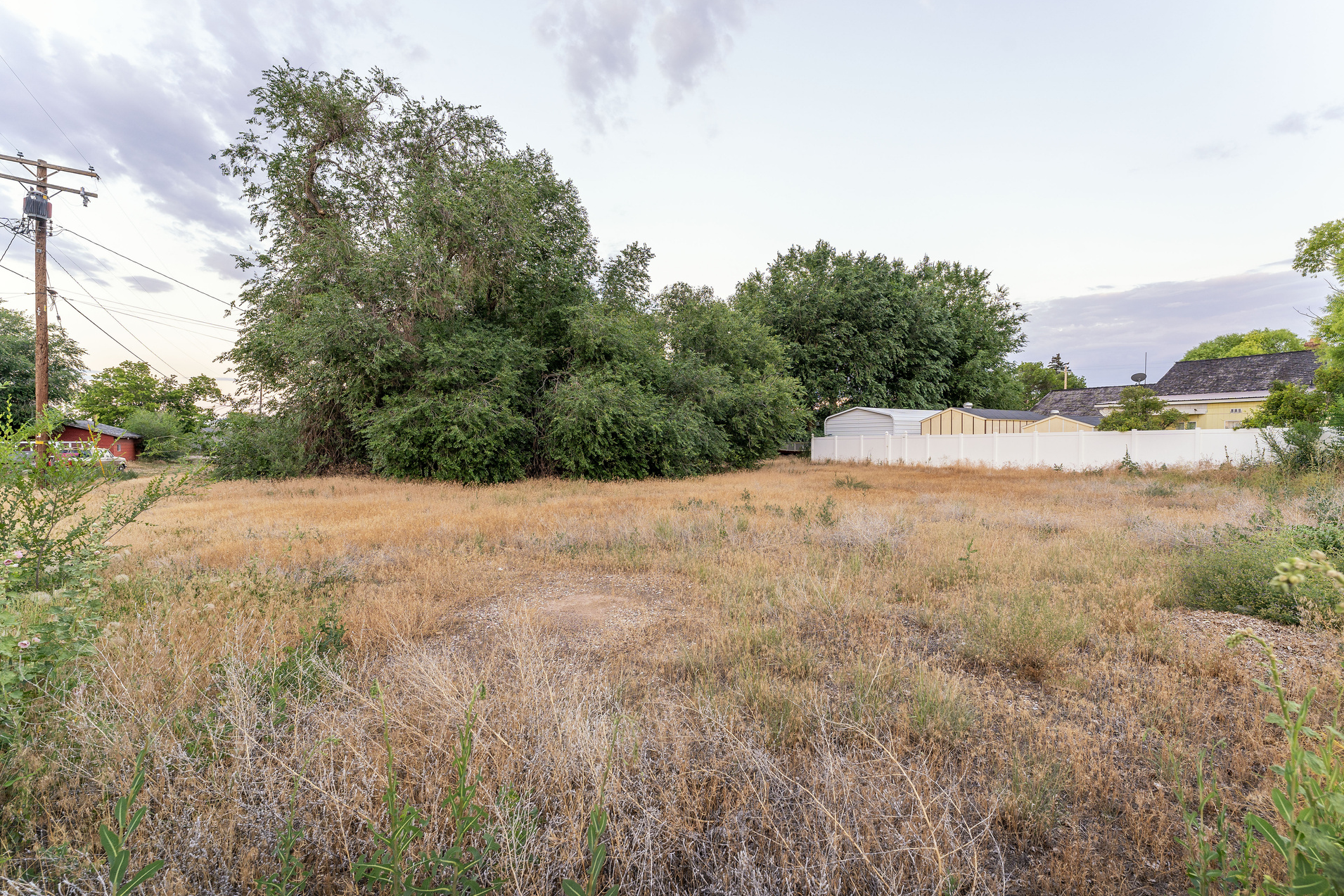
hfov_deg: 100.2
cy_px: 460
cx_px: 719
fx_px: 560
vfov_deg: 77.3
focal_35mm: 15
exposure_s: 1/10
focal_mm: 14
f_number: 8
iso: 320
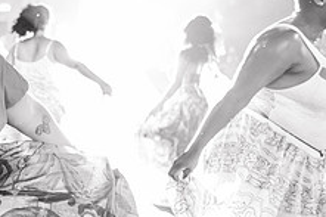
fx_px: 570
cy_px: 111
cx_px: -68
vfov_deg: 21.5
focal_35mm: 63
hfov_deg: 27.9
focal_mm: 24
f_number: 2
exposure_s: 1/200
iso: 5000
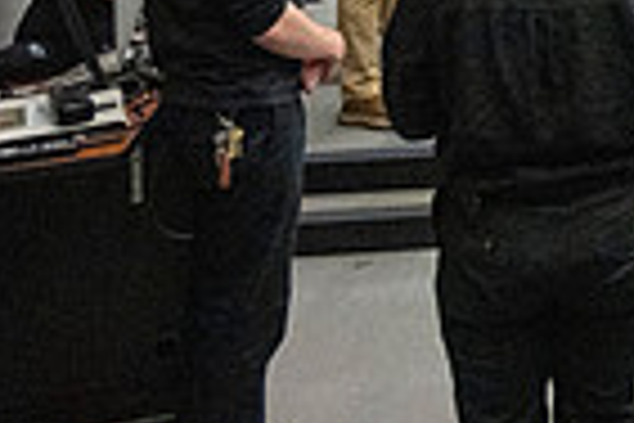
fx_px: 1743
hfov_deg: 17.5
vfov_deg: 12.5
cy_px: -371
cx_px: 1066
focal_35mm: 99
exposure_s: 1/500
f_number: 4
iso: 10000
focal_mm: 24
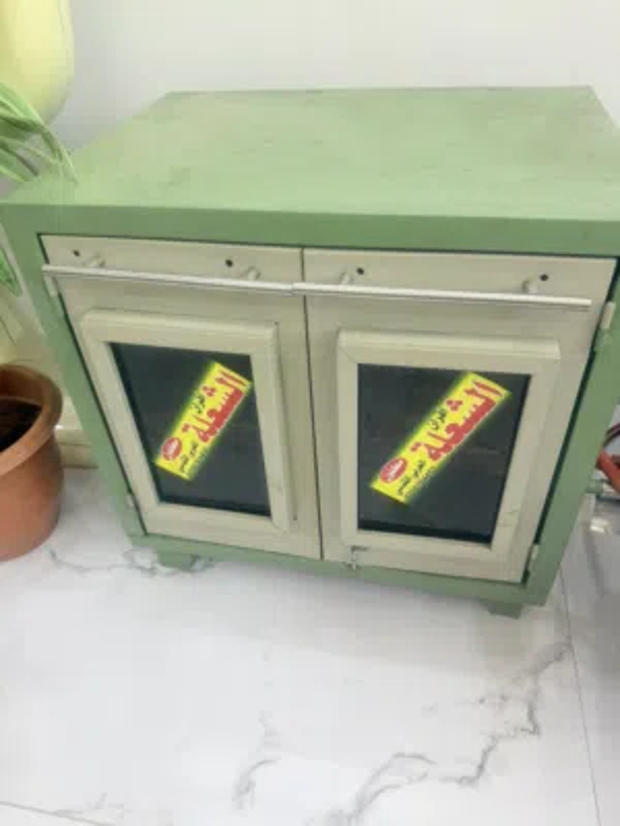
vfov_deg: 71.6
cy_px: 413
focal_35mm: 24
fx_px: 573
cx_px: 310
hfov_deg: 56.8
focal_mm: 6.76
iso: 125
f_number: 1.78
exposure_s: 1/100
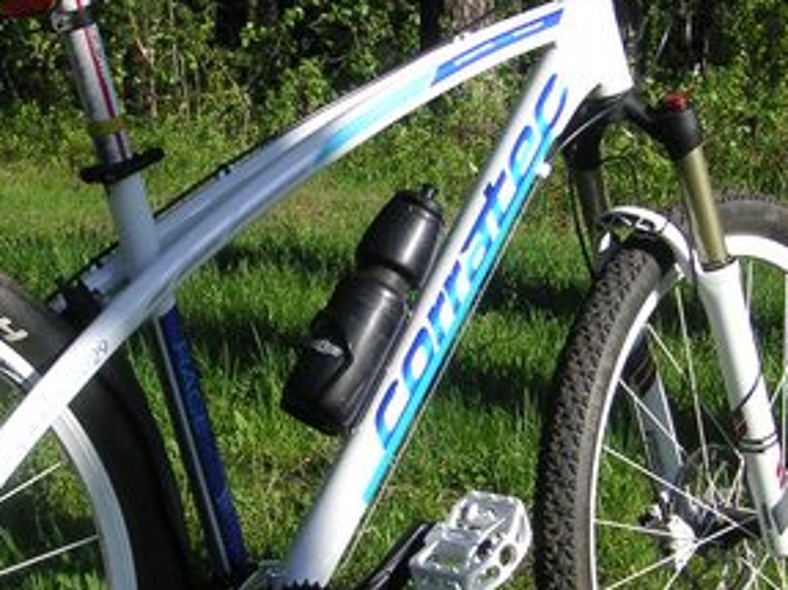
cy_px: 440
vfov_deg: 14.7
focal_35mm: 100
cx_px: 220
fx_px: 2275
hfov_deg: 19.5
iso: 50
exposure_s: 1/1000
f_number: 3
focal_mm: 6.9
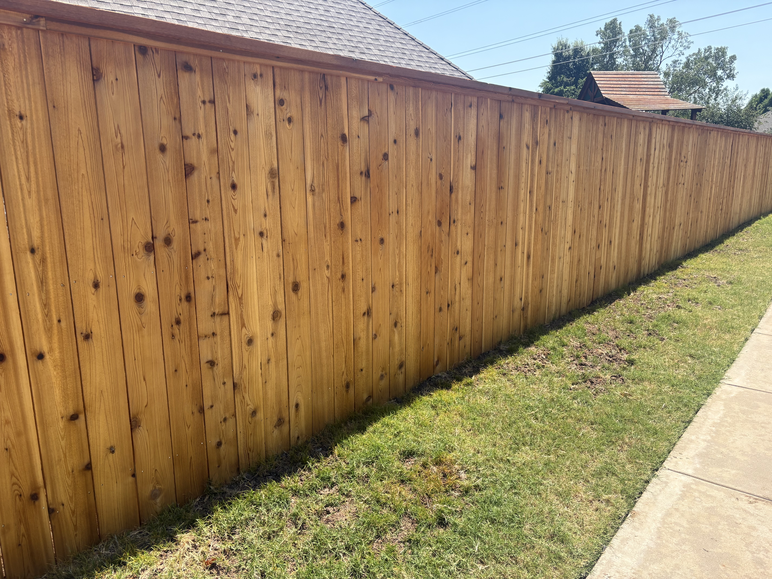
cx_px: 386
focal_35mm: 26
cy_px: 290
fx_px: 580
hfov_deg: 67.3
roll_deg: +0.7
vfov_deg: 53.1
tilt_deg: -11.1
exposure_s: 1/1550
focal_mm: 5.96
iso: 50
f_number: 1.6
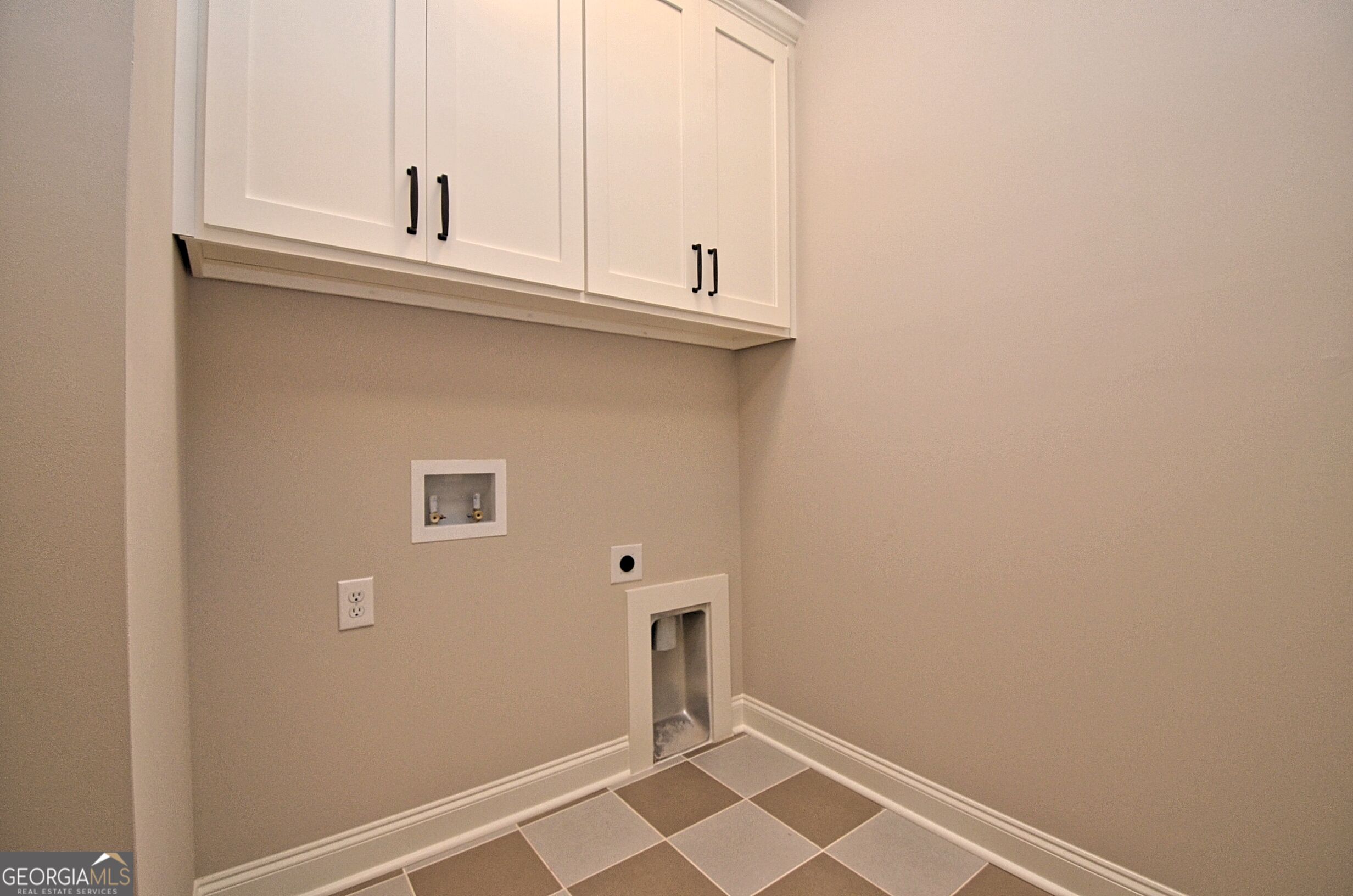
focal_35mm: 15
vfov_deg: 77.1
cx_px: 676
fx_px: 563
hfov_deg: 100.5
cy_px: 448
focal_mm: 10
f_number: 5.6
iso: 400
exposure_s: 1/60
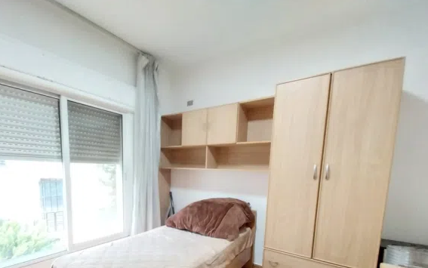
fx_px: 198
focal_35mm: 17
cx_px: 194
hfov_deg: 94.1
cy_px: 194
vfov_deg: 64.8
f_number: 2.2
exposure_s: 1/25
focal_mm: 1.3
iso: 320
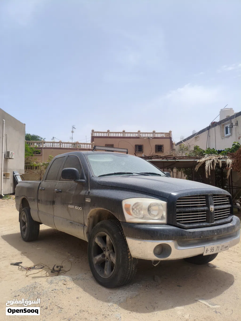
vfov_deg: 67.3
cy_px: 160
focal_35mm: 26
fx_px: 241
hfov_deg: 53.1
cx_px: 120
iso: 80
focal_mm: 4.94
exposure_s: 1/3424
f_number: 1.5
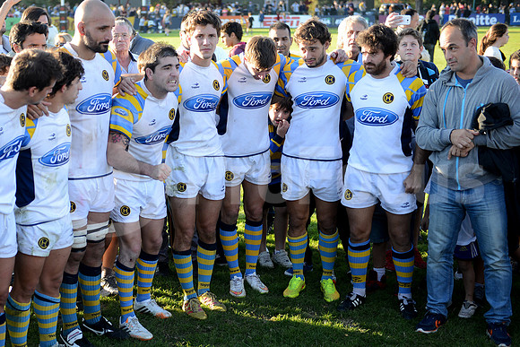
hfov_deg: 39.6
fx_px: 722
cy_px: 174
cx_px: 260
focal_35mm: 50
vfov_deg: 27.0
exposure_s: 1/500
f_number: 2.8
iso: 320
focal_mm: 50
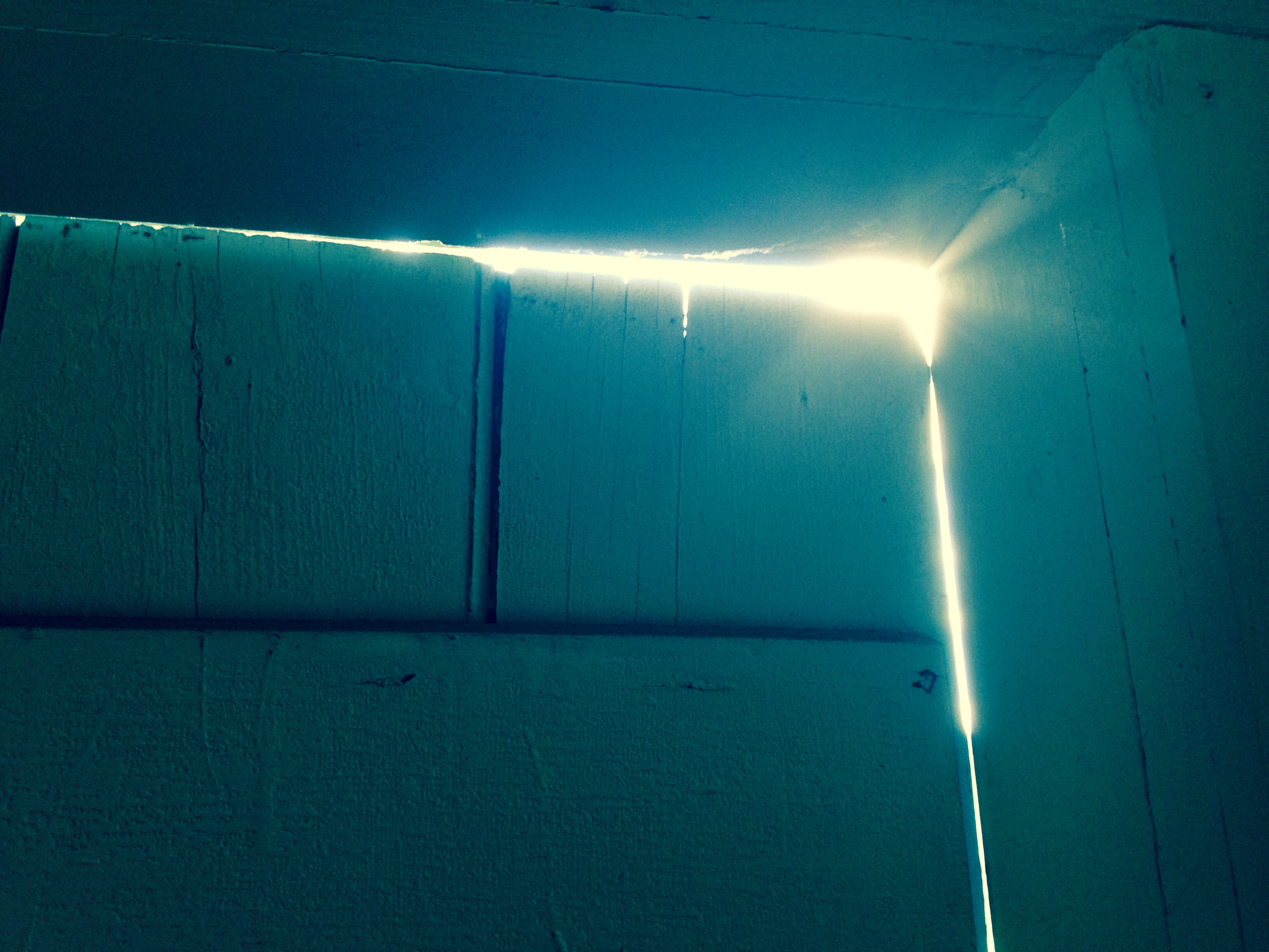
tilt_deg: +17.1
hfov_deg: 55.4
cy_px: 476
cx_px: 634
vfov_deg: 42.9
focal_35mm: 33
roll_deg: +1.3
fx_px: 1210
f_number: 2.4
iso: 160
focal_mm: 4.12
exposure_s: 1/20
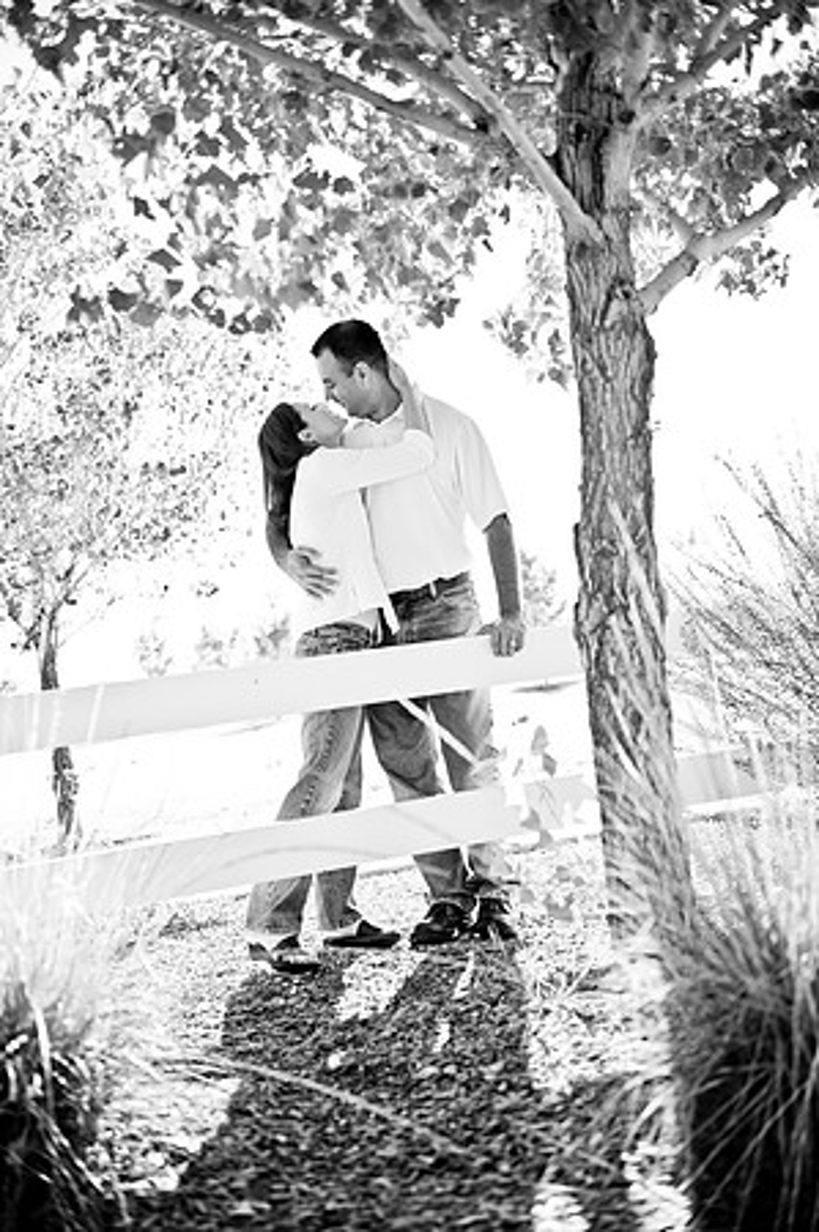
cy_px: 616
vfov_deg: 44.5
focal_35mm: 44
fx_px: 1505
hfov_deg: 30.4
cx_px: 410
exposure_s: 1/500
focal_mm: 44
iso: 200
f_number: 2.8
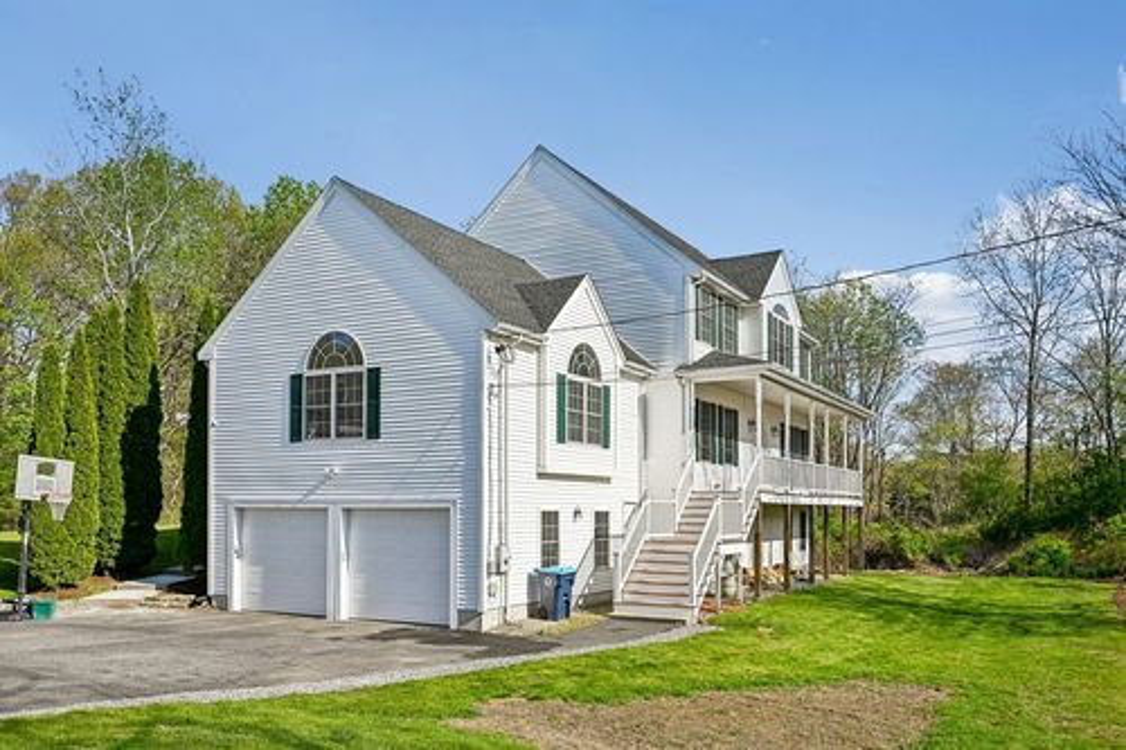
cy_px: 375
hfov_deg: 65.5
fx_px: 875
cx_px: 563
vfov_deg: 46.4
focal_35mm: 28
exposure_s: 1/2000
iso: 400
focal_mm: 28
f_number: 8
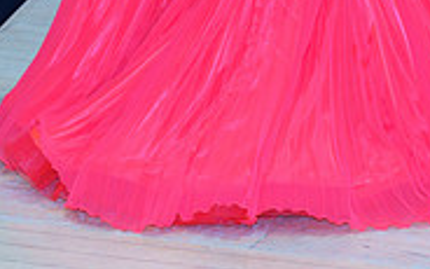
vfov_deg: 5.2
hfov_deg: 8.4
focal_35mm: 251
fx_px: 2941
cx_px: 247
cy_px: -209
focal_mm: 70
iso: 400
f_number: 2.8
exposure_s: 1/80
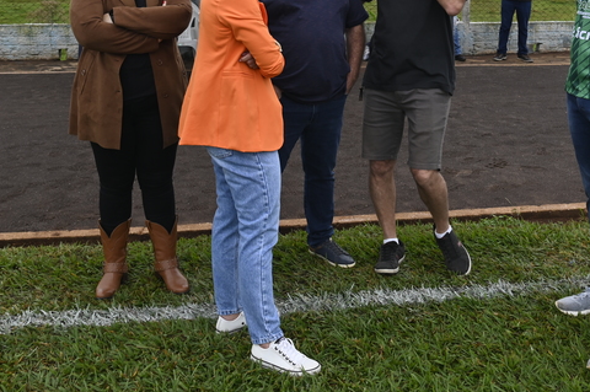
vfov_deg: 28.6
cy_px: 34
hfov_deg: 43.3
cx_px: 369
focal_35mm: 45
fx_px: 737
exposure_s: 1/125
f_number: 6.3
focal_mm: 24
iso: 200
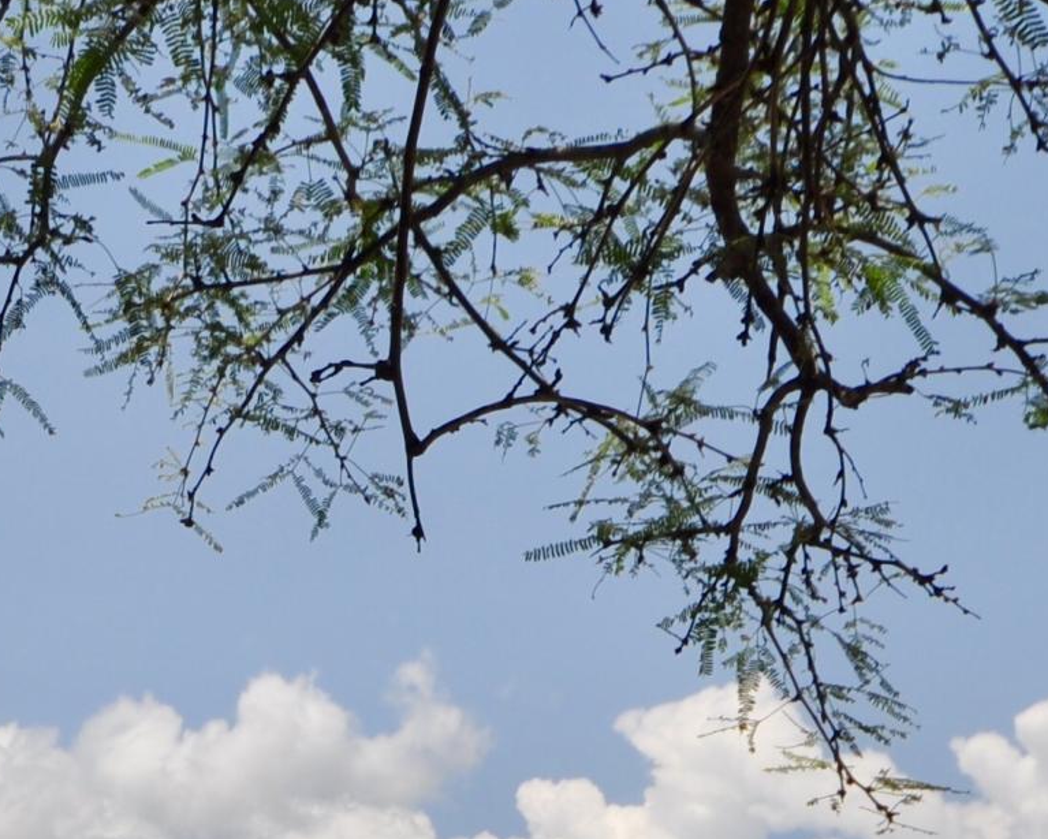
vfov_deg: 13.5
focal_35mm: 110
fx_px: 3413
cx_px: 0
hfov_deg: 17.1
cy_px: 1070
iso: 200
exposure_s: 1/500
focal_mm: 20
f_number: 11
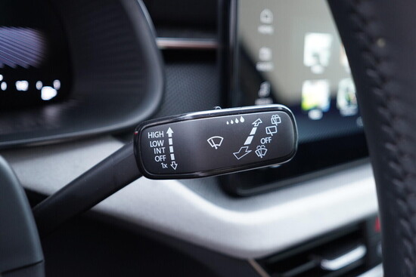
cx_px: 208
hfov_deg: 53.1
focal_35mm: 36
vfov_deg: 36.9
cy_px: 138
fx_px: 416
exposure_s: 1/40
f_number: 2.8
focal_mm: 24
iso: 500
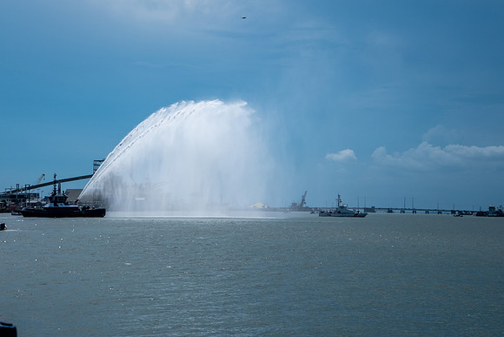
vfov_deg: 16.1
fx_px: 1190
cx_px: 252
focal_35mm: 85
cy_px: 168
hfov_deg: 23.9
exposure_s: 1/600
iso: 160
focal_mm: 56.5
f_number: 11
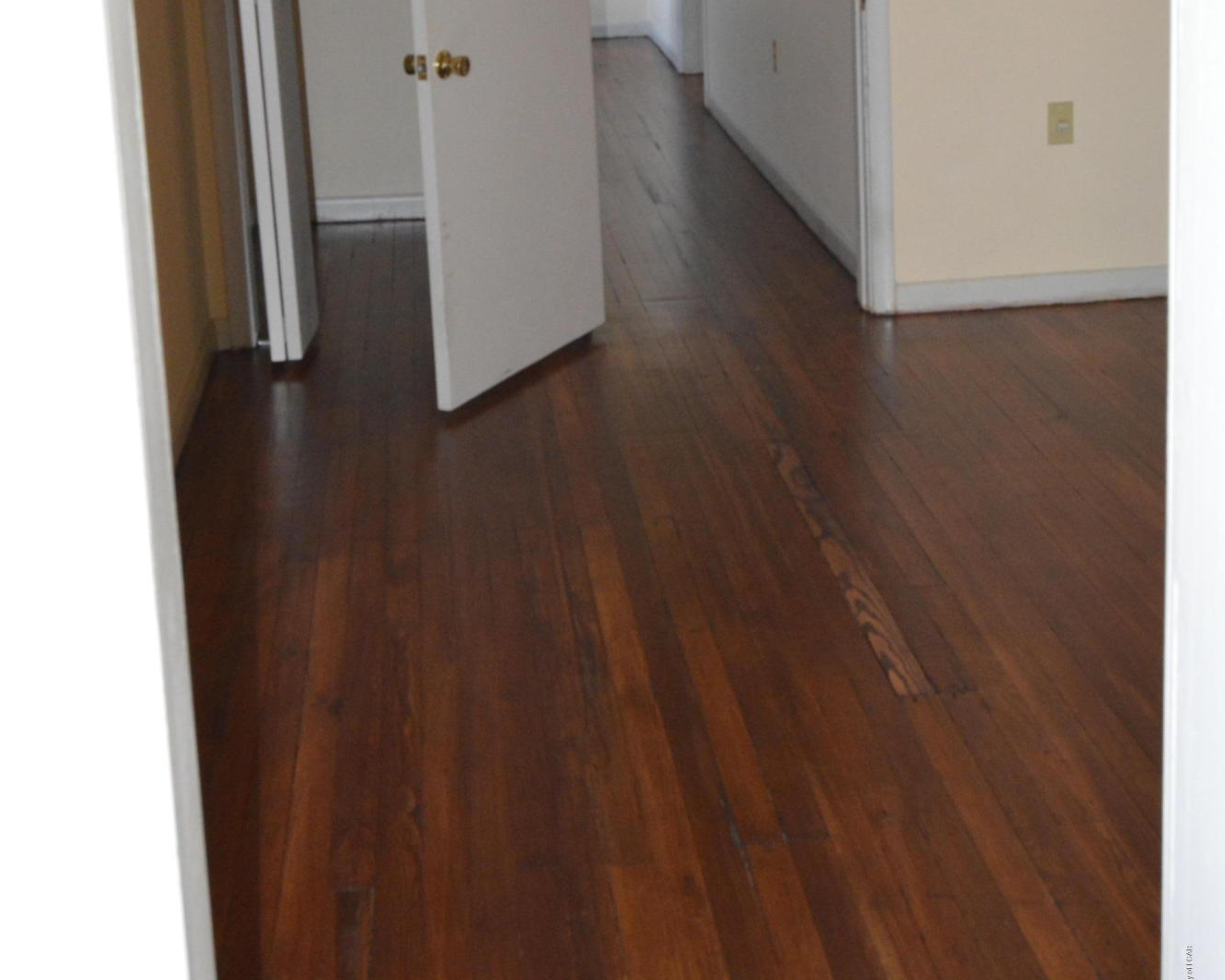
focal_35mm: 51
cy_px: 106
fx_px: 1849
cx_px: 613
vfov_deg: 28.6
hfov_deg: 36.7
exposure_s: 1/60
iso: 3200
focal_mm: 24
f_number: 10
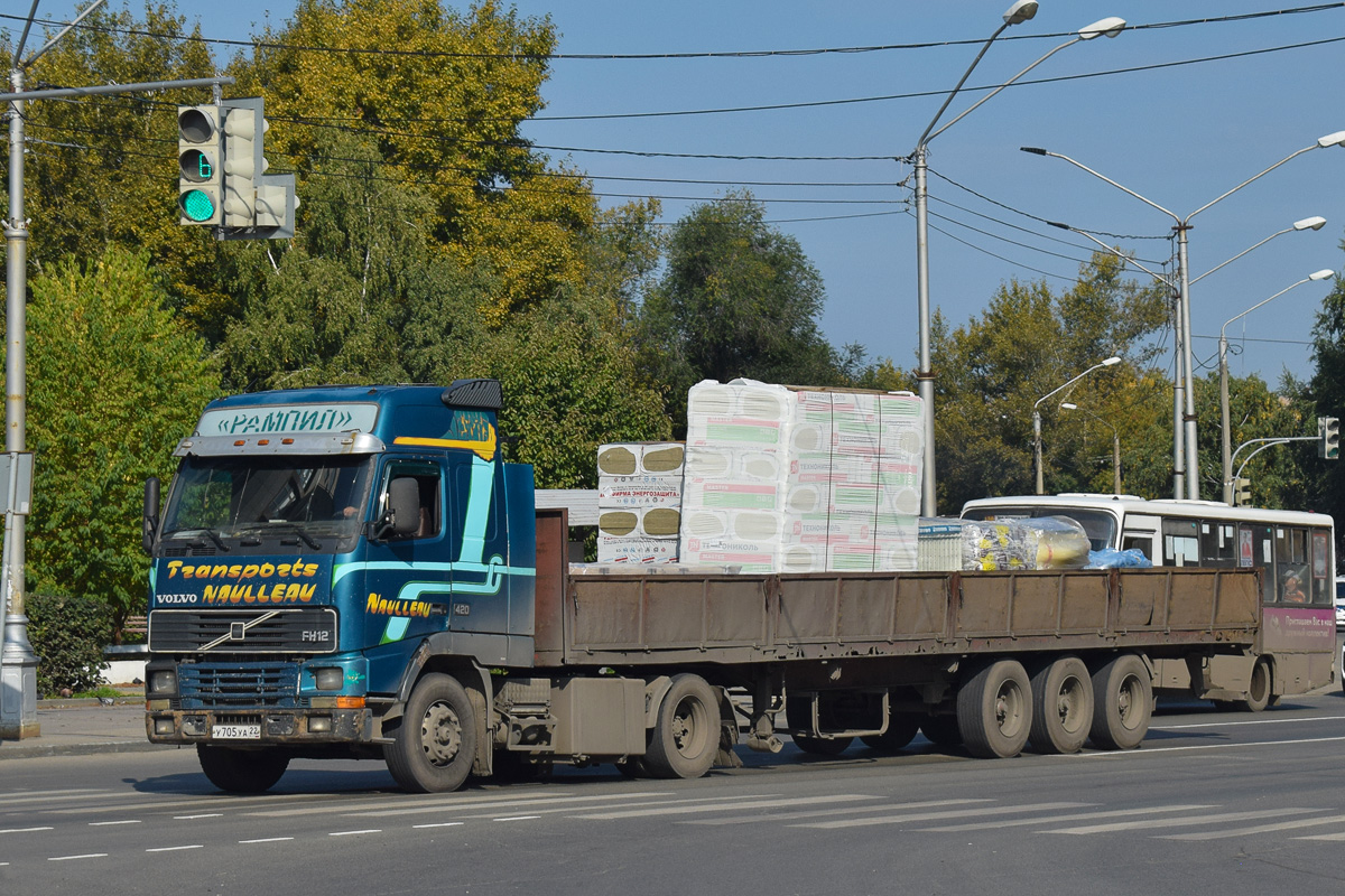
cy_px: 448
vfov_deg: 16.6
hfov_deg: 24.6
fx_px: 3082
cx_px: 672
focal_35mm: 82
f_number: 7.1
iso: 200
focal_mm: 55
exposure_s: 1/1250
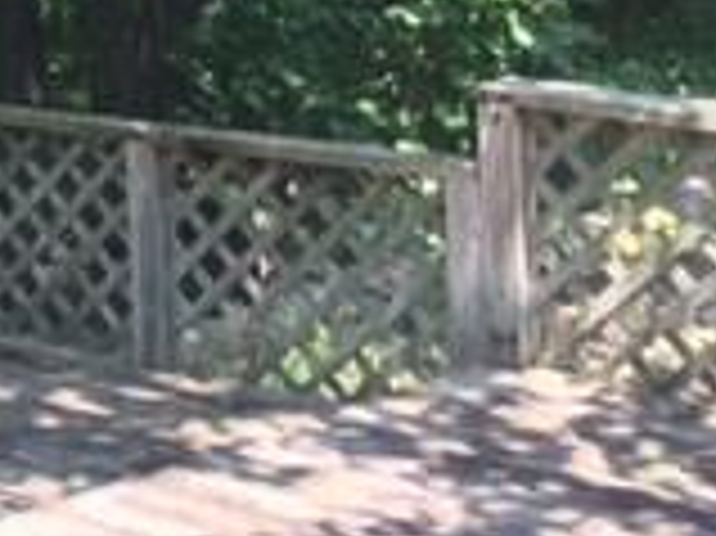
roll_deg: +0.5
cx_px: -509
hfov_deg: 15.0
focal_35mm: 117
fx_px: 2418
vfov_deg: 12.2
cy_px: -198
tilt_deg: +0.1
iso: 32
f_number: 2.2
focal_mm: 4.15
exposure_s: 1/120
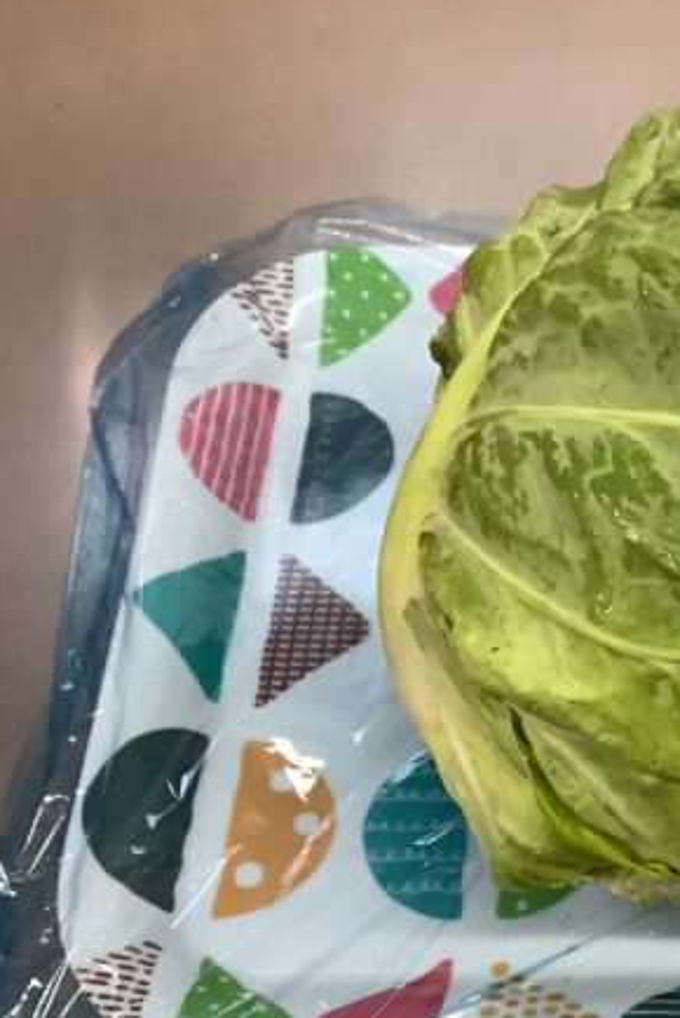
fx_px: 1612
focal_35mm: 57
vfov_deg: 35.0
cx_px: 743
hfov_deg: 22.5
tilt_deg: -56.0
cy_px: 572
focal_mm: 3.3
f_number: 2.4
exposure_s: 1/60
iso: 125
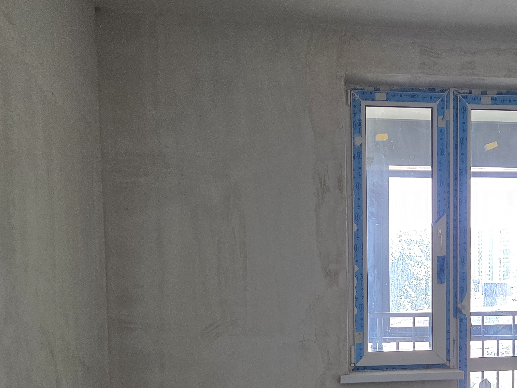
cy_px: 326
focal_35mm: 51
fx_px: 762
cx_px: 384
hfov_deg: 36.7
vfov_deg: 27.8
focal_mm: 5.4
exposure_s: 1/100
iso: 200
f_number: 1.8
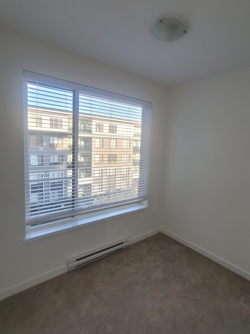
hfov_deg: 74.1
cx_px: 148
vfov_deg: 91.0
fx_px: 164
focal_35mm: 17
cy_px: 159
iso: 64
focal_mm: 2.2
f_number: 2.2
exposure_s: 1/60
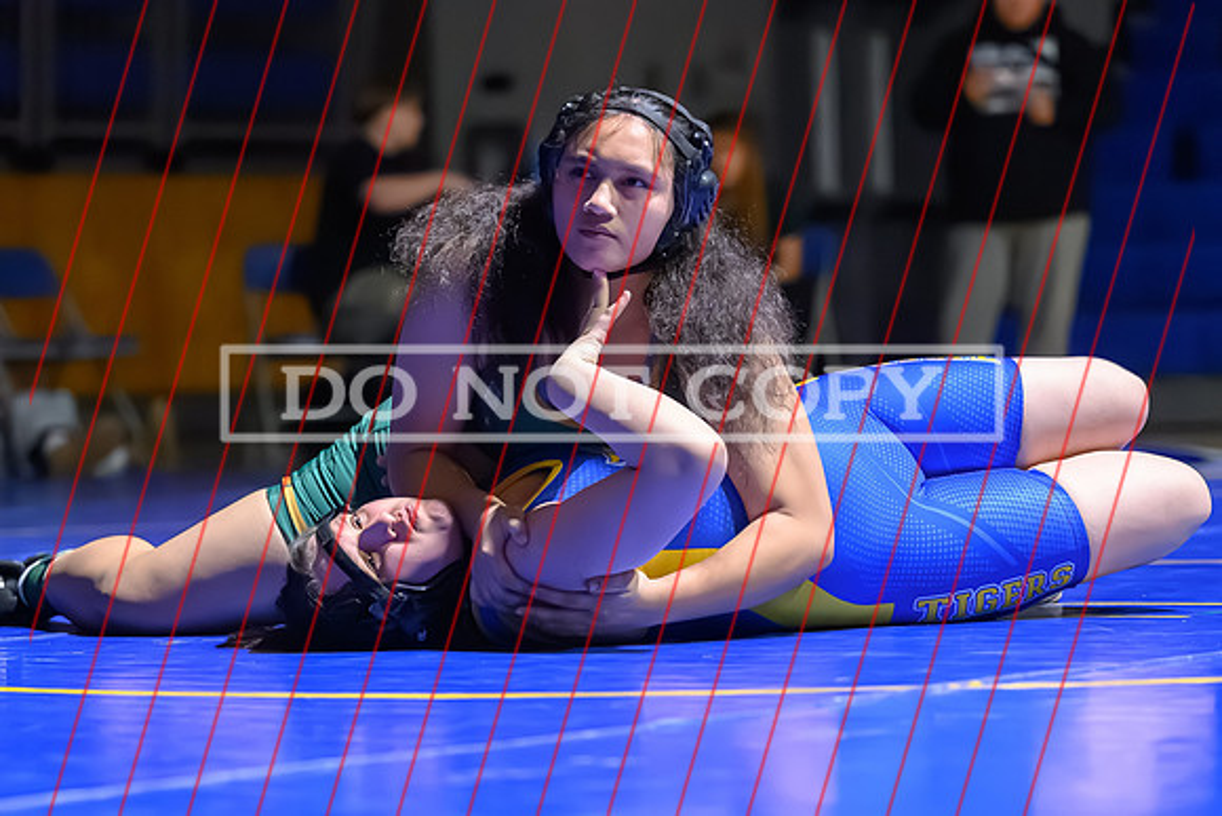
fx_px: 5427
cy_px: 527
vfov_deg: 8.6
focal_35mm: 160
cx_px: 534
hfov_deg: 12.8
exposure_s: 1/500
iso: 12800
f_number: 2.8
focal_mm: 102
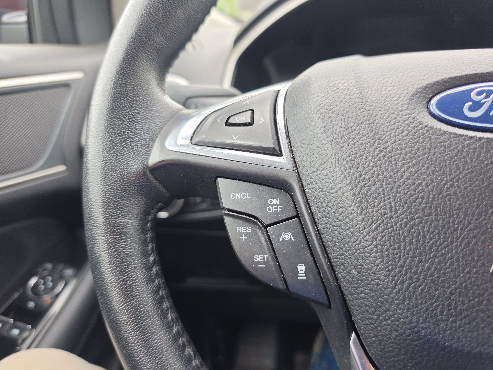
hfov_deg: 73.9
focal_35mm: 23
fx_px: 328
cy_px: 185
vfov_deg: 58.9
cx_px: 246
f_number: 1.4
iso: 32
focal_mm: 6.5
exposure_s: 1/359
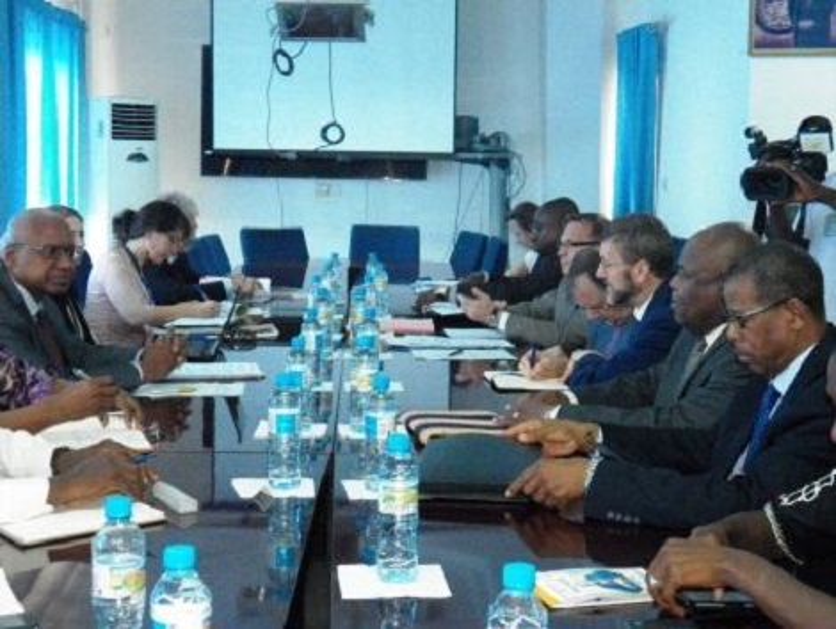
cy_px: 314
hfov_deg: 34.3
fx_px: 1355
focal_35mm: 56
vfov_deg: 26.2
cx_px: 418
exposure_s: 1/160
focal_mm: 10
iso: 2000
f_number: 3.6
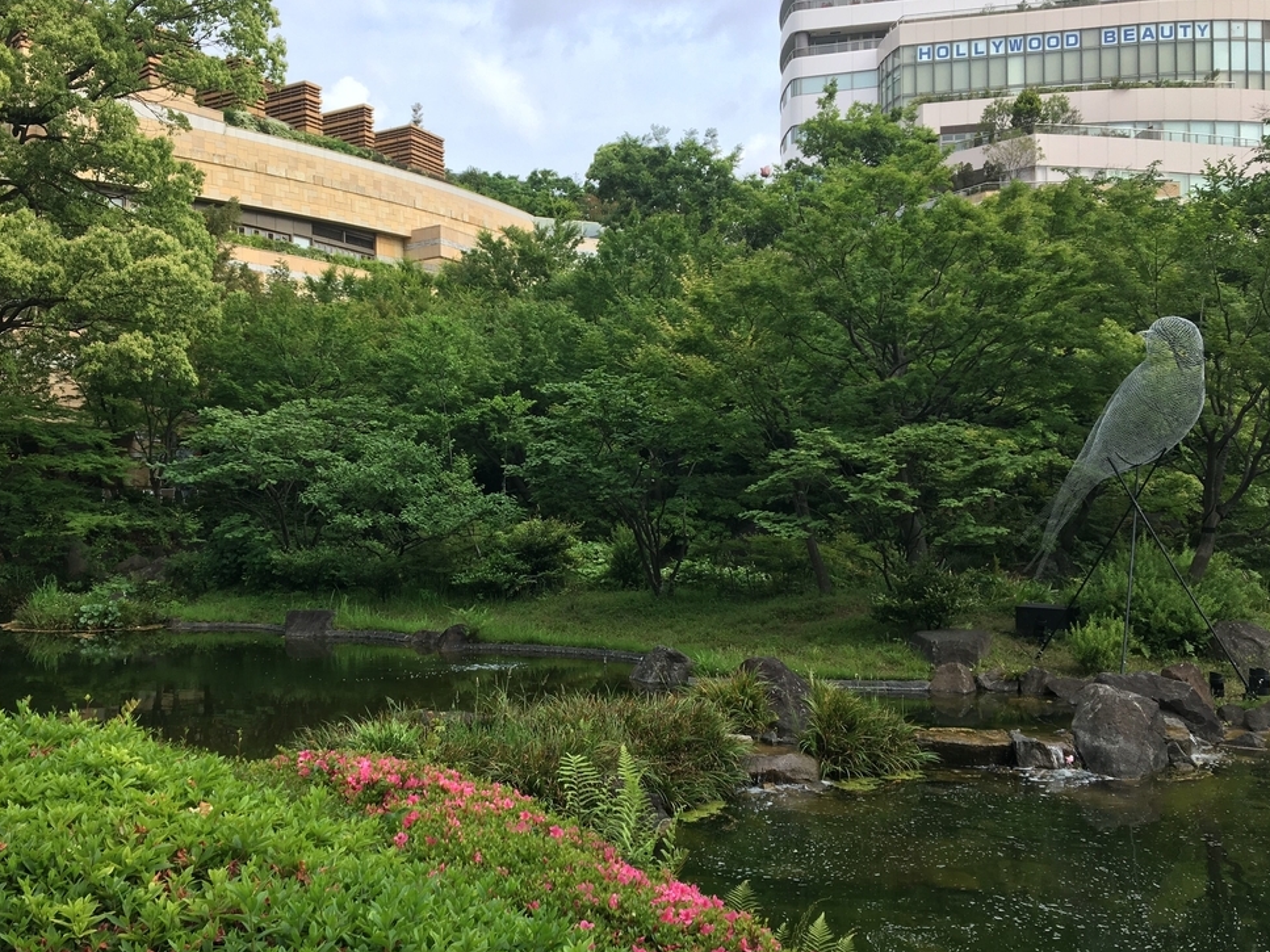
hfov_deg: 51.0
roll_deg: +1.6
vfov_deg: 39.6
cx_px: 496
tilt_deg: -0.2
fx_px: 1321
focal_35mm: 36
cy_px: 520
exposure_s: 1/444
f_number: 2.2
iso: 25
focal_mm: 4.15
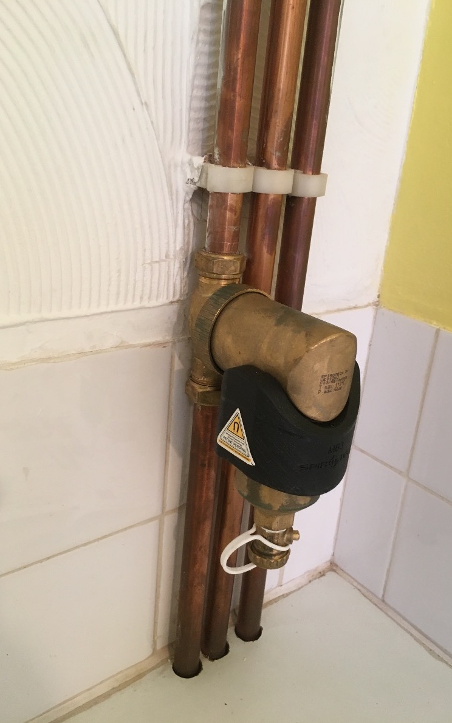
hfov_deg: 40.5
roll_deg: -7.1
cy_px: 362
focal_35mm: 31
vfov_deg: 61.2
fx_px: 611
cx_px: 260
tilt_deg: -20.2
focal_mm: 4.15
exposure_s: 1/33
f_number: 2.2
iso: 125
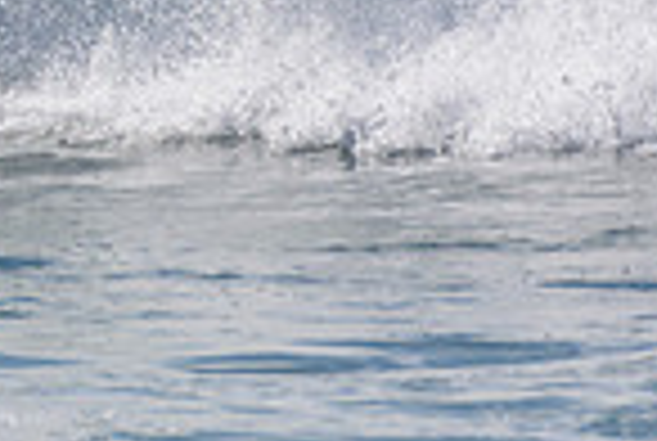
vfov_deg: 0.5
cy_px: -196
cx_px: -526
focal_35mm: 2975
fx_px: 54404
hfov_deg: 0.7
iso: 250
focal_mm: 500
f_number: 5.6
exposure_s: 1/2000
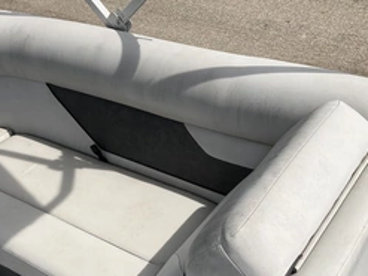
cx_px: 153
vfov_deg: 30.6
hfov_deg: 40.3
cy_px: 186
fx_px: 499
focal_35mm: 47
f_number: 1.8
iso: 25
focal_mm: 3
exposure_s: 1/2320
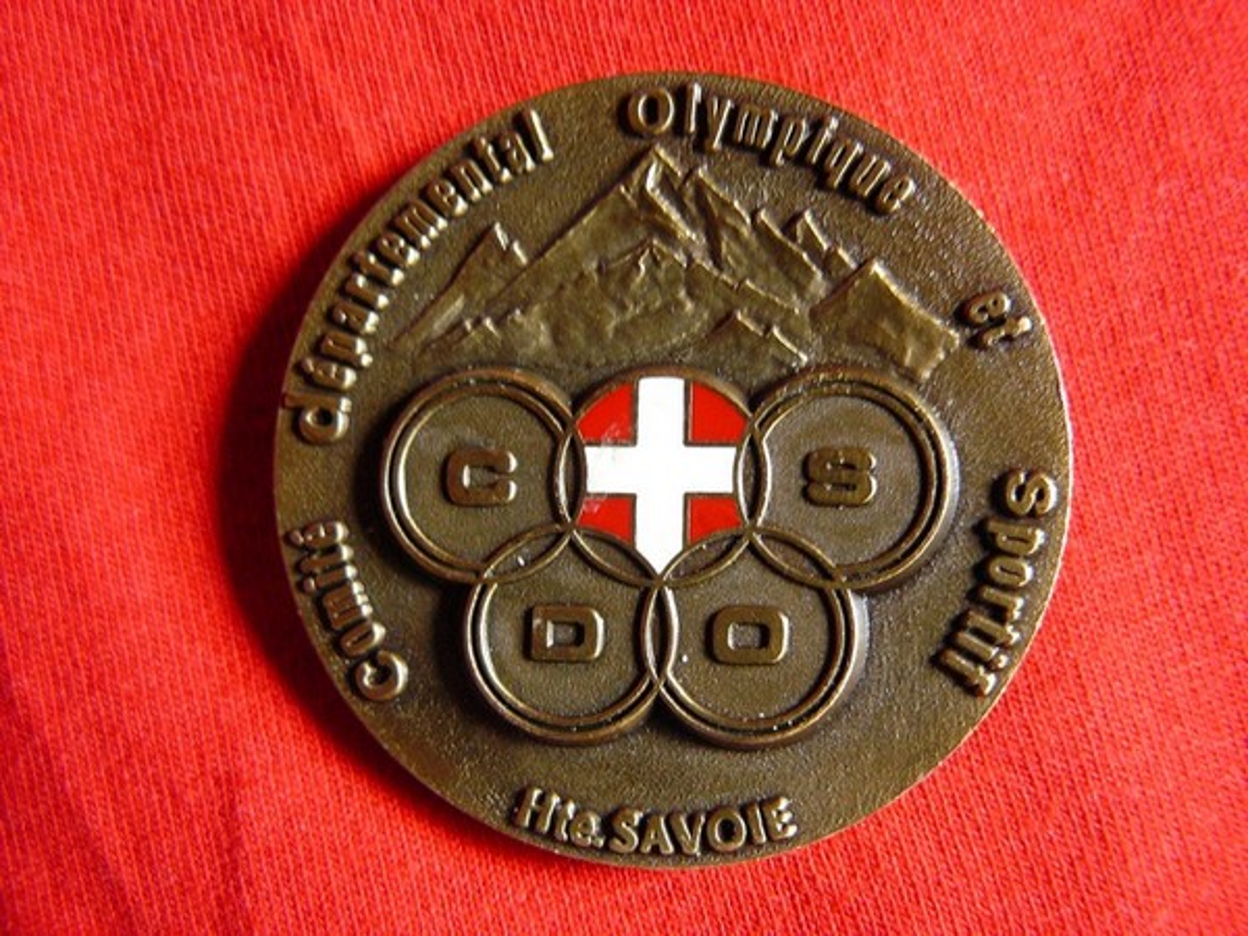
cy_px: 468
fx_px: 1298
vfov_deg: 39.7
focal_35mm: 36
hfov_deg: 51.4
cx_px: 624
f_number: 2.8
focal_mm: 6
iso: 200
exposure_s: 1/13
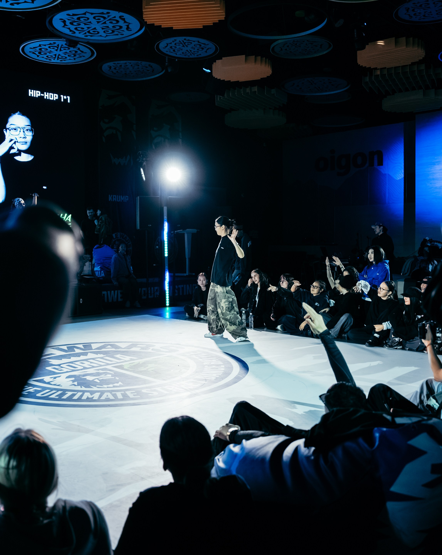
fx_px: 555
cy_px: 278
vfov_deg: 53.1
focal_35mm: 34
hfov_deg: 43.3
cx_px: 182
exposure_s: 1/800
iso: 3200
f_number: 2.8
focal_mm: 24
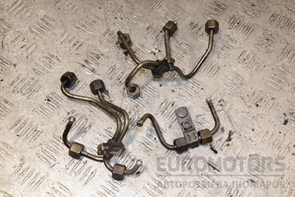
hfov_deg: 37.9
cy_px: 98
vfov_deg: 25.8
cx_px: 148
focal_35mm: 52
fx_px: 430
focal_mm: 35
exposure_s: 1/200
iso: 800
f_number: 8
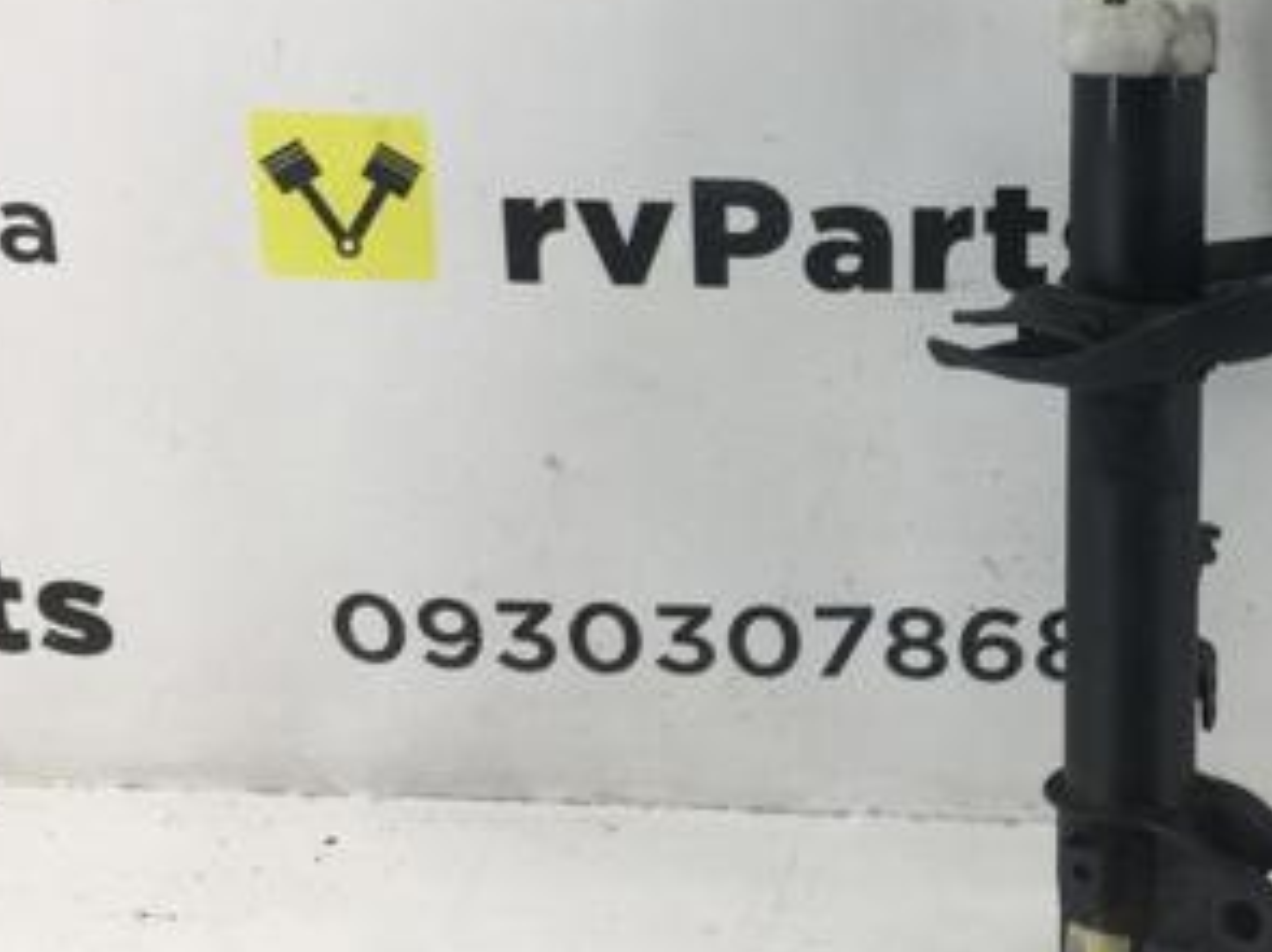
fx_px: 2314
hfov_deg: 29.6
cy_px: 280
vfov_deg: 23.1
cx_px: 1108
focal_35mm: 63
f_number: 2.2
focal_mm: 4.15
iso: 40
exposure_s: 1/100
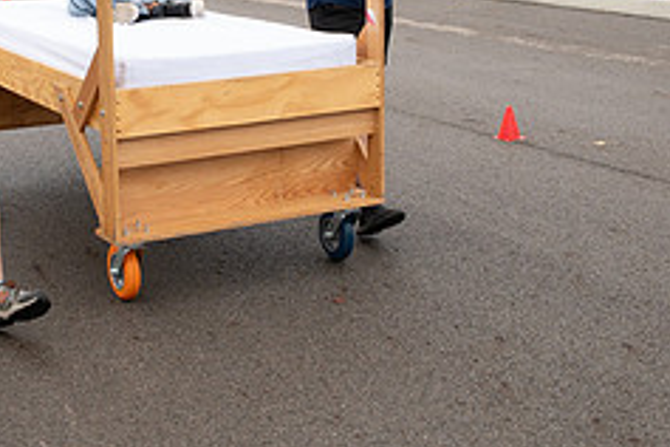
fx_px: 1247
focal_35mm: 67
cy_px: 30
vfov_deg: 19.9
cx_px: 202
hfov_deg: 29.8
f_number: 10
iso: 640
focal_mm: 24
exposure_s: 1/200
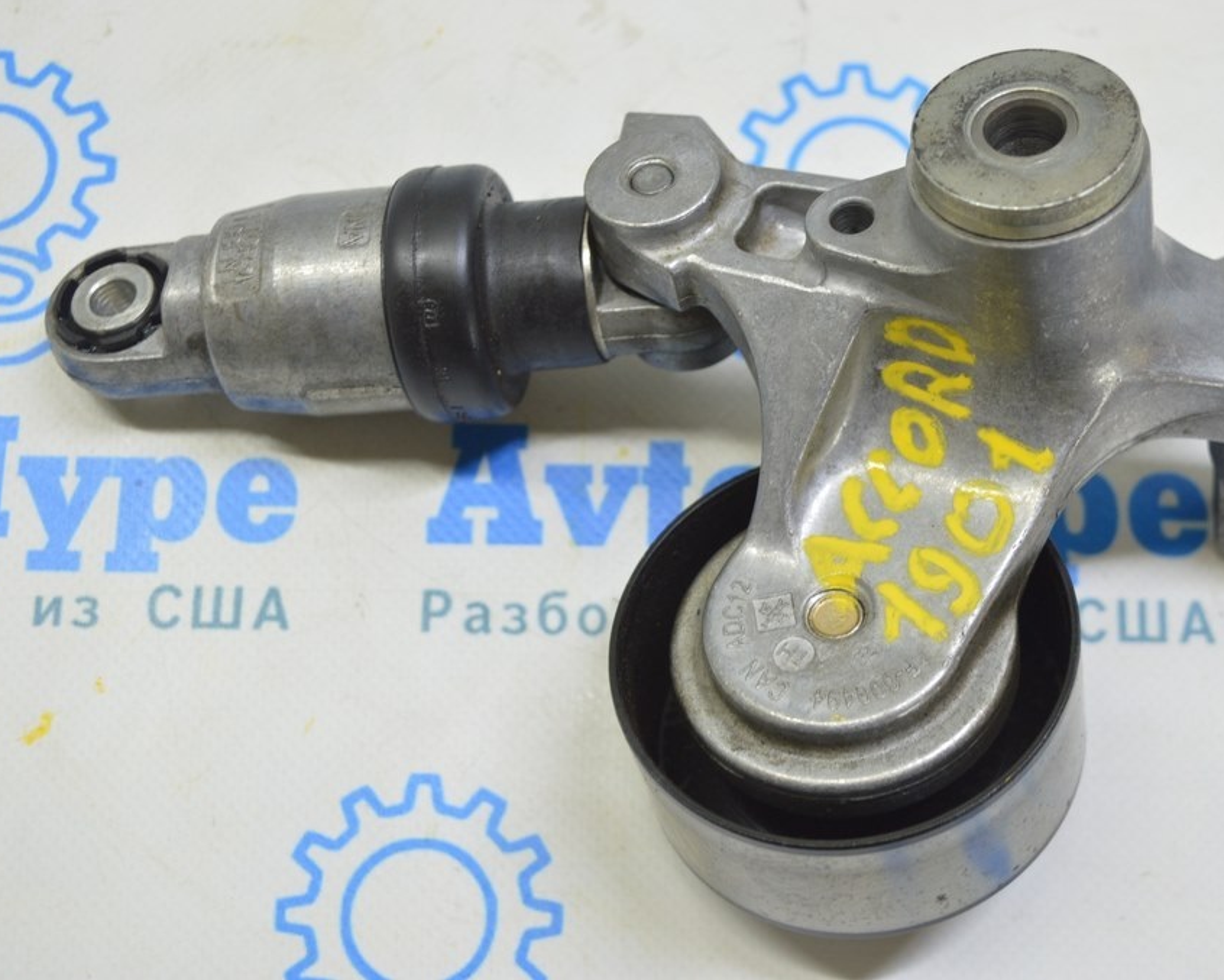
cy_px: 489
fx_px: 2158
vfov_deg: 25.6
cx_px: 653
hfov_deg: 31.7
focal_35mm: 60
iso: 400
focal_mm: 35
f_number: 5.6
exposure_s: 1/20
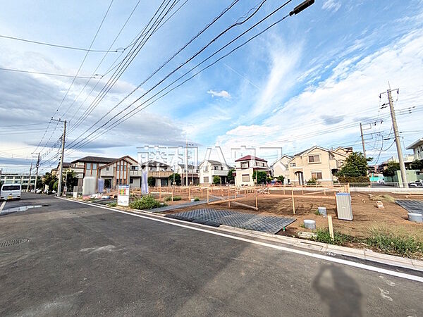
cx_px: 212
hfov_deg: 102.1
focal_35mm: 14
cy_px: 158
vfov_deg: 85.7
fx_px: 171
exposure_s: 1/523
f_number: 2.2
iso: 49
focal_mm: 1.83
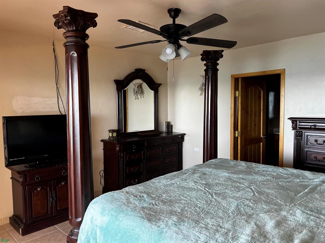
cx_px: 162
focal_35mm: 26
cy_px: 122
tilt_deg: -4.2
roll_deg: +0.2
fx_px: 244
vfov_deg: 53.1
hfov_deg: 67.3
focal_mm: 5.7
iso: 125
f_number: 1.5
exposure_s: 1/118
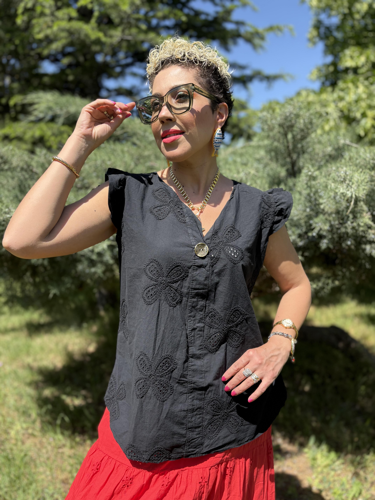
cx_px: 188
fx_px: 376
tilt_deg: -6.2
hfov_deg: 53.1
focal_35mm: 26
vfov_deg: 67.3
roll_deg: +0.2
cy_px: 250
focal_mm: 5.96
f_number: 1.6
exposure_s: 1/1799
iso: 50
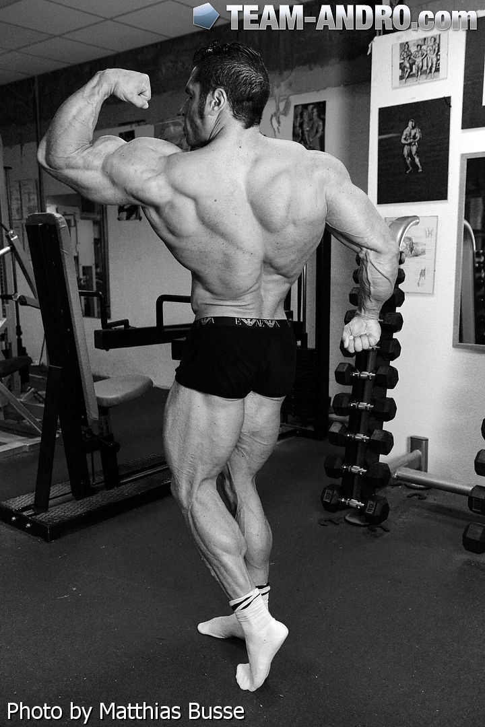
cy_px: 364
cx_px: 242
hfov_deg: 38.9
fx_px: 687
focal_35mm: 34
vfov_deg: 55.8
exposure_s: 1/250
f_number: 3.5
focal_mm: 34
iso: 4500
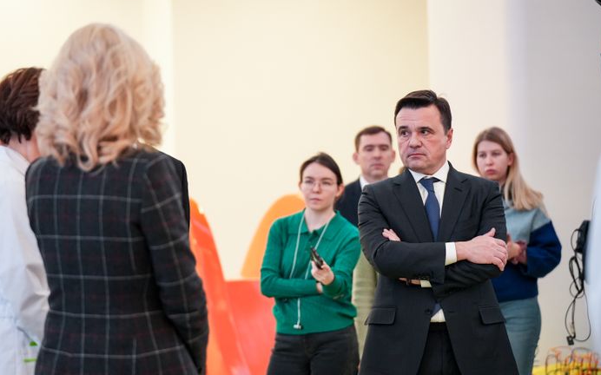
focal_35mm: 104
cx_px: 303
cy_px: 174
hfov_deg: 20.0
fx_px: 1703
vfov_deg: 12.6
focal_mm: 101
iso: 3200
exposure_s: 1/250
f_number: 2.8
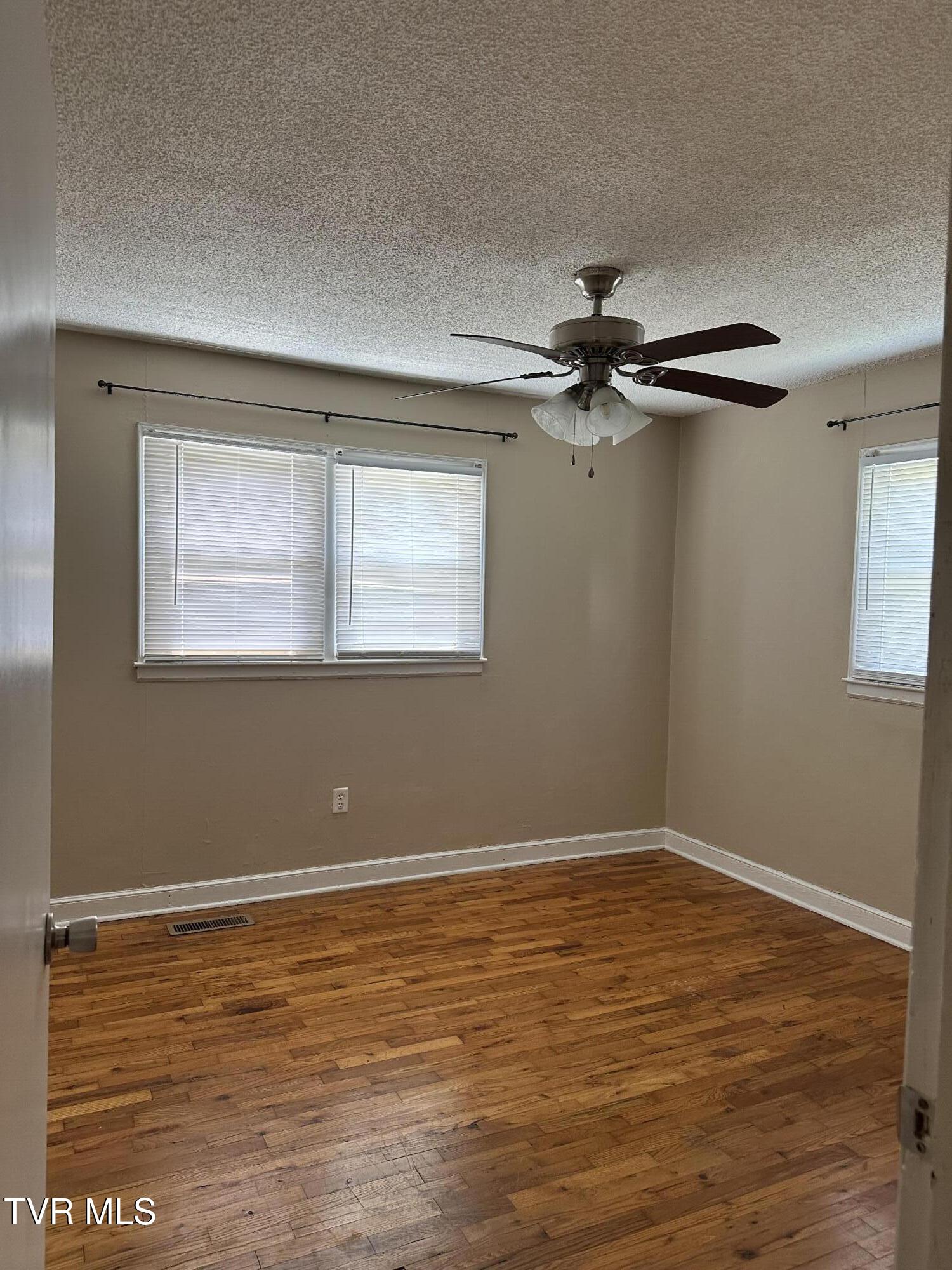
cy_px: 635
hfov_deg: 56.8
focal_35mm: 24
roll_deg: -2.0
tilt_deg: -1.4
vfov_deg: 71.6
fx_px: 880
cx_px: 476
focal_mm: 6.86
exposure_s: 1/120
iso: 200
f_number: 1.78
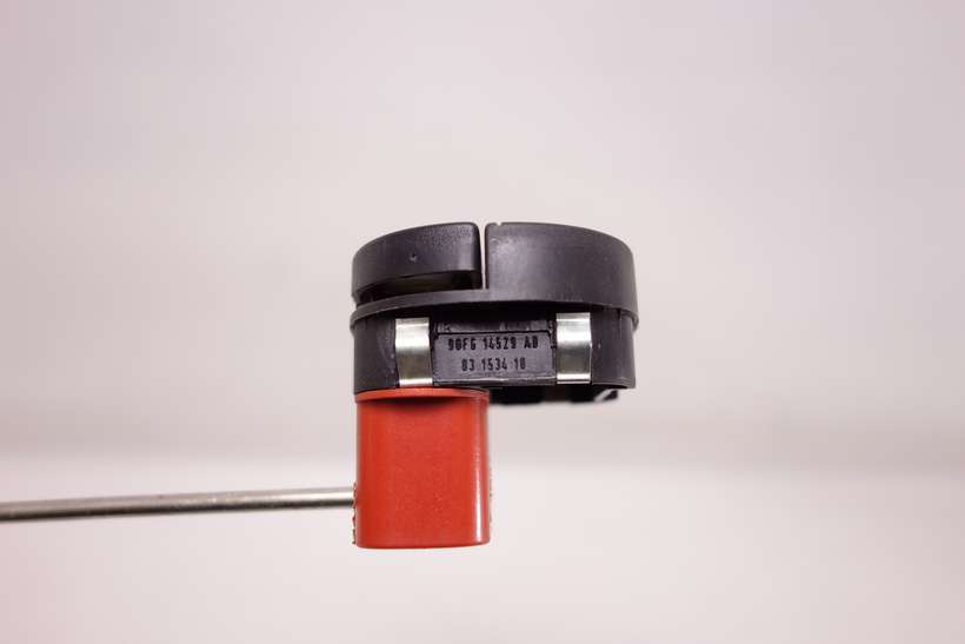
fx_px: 804
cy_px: 322
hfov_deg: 61.9
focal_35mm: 30
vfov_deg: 43.6
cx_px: 482
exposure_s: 1/100
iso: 125
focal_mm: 11.04
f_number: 2.2
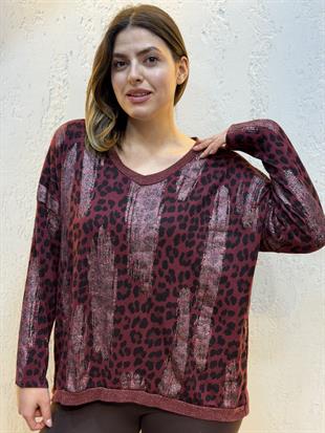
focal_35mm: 48
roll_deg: -1.4
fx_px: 601
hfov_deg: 30.3
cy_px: 216
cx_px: 162
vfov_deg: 39.6
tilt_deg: -8.3
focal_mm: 6.76
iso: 50
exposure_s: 1/50
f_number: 1.78
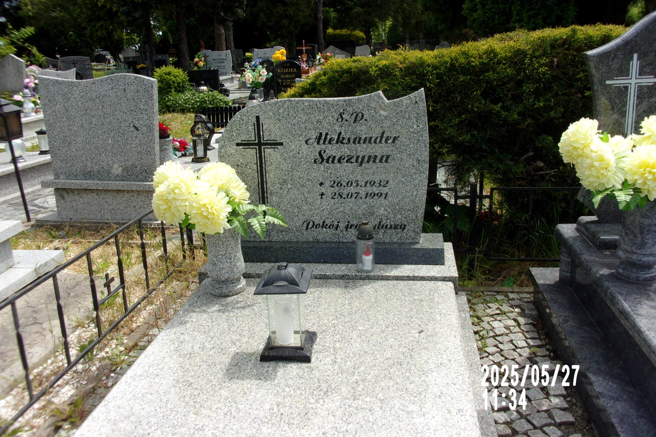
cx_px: 335
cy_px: 190
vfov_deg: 43.5
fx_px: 547
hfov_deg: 61.9
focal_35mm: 30
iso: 80
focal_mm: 5.1
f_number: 10.8
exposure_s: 1/70
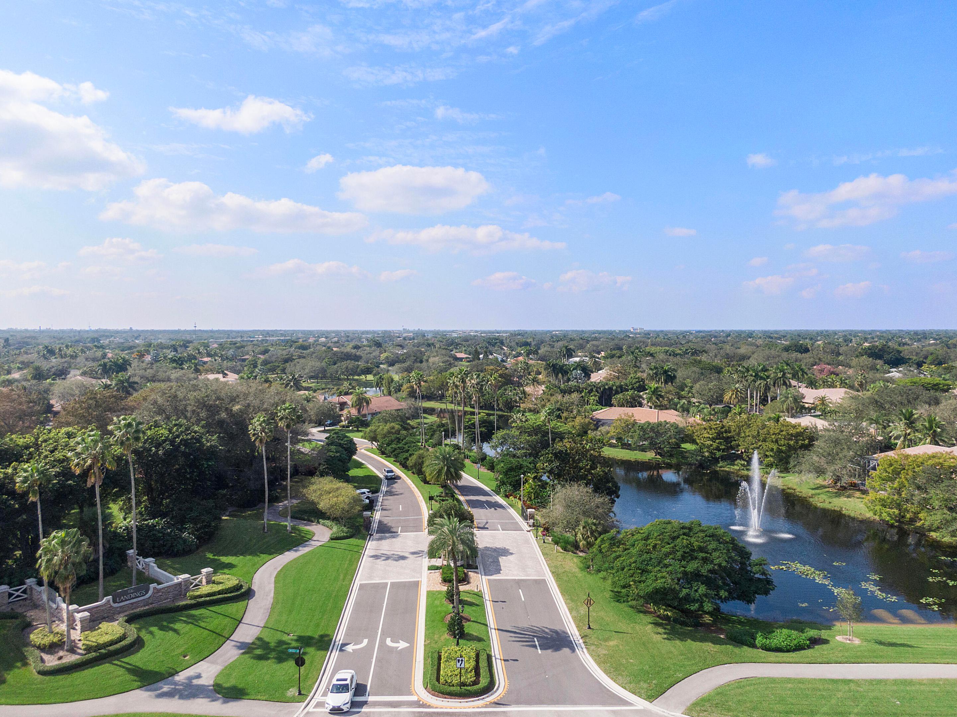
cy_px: 358
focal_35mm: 24
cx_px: 478
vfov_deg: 56.8
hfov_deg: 71.6
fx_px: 663
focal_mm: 4.39
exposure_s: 1/2000
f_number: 2.8
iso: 100
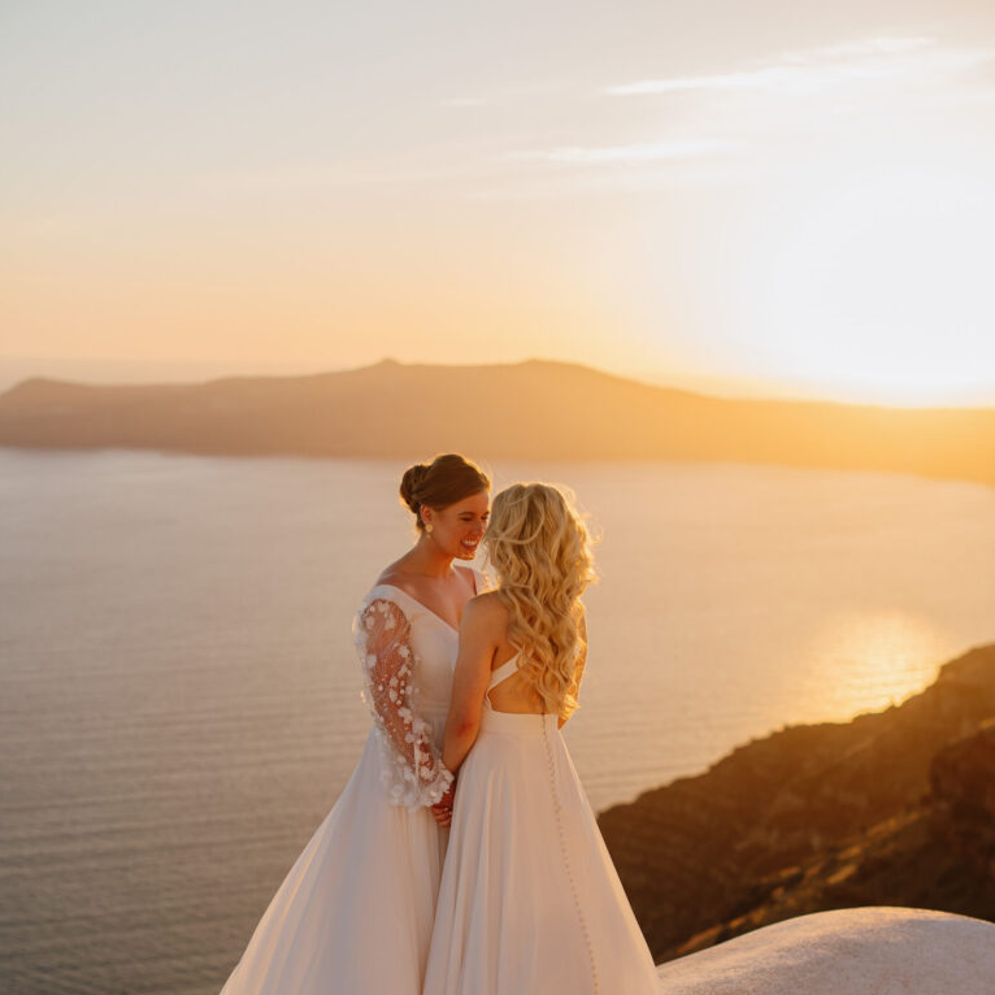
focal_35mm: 64
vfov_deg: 26.6
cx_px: 498
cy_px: 721
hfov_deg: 26.9
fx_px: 2081
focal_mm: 50
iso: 100
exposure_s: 1/400
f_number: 2.5
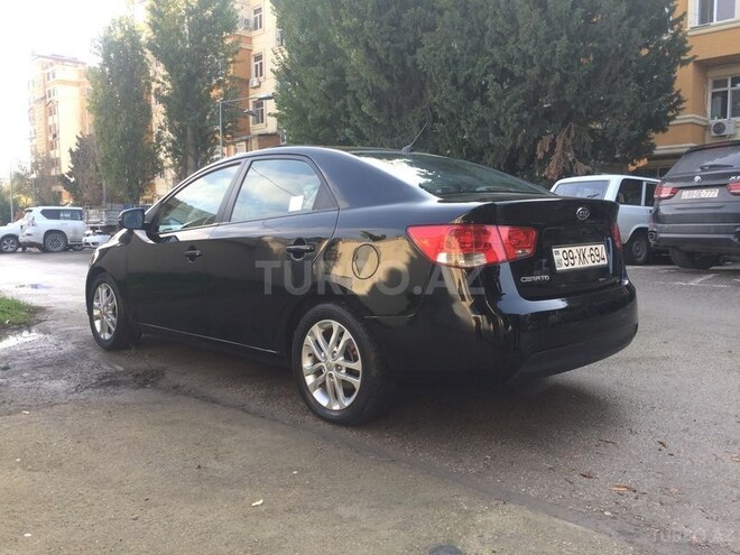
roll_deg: -1.2
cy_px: 278
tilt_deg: -4.3
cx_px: 370
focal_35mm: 29
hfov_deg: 61.7
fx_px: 620
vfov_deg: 48.2
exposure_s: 1/209
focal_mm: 4.15
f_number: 2.2
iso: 32
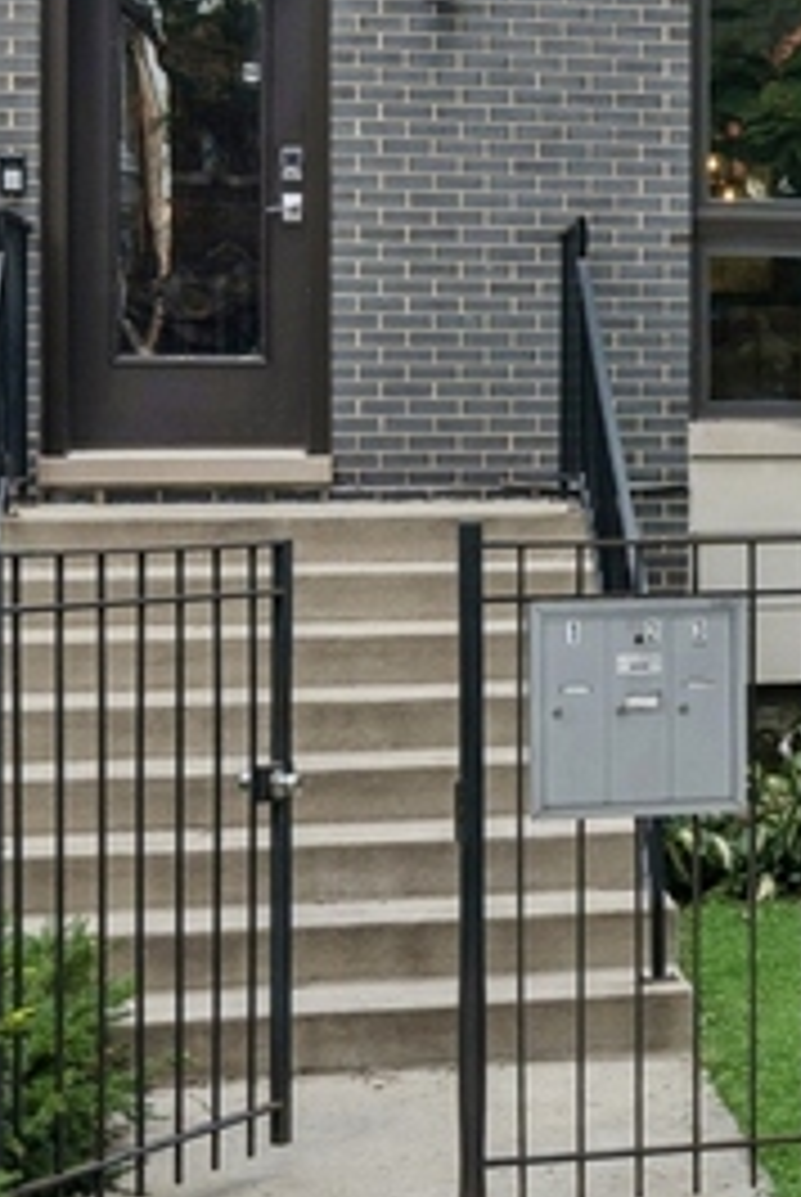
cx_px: 1044
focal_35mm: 79
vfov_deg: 21.0
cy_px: -675
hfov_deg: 16.4
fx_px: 2630
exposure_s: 1/125
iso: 200
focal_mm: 19.5
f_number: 8
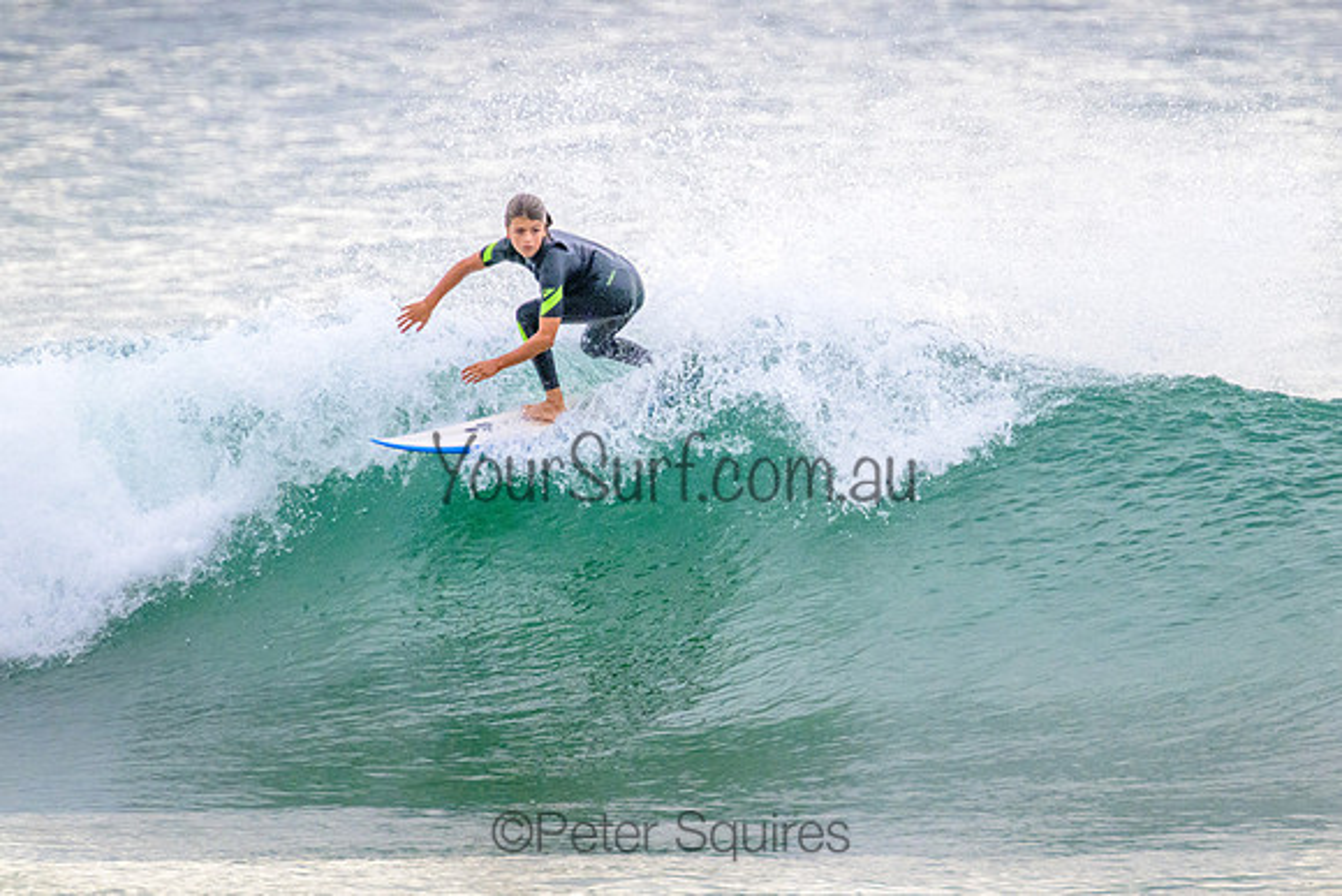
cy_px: 369
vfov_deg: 1.5
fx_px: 35069
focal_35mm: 941
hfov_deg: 2.2
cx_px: 789
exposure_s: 1/2000
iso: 3600
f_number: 11
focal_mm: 800
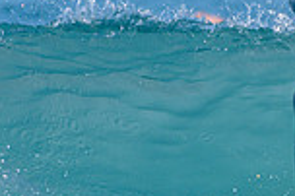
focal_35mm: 2346
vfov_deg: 0.6
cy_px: 247
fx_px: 19203
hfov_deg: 0.9
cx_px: 434
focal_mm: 500
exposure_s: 1/2000
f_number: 5.6
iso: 200
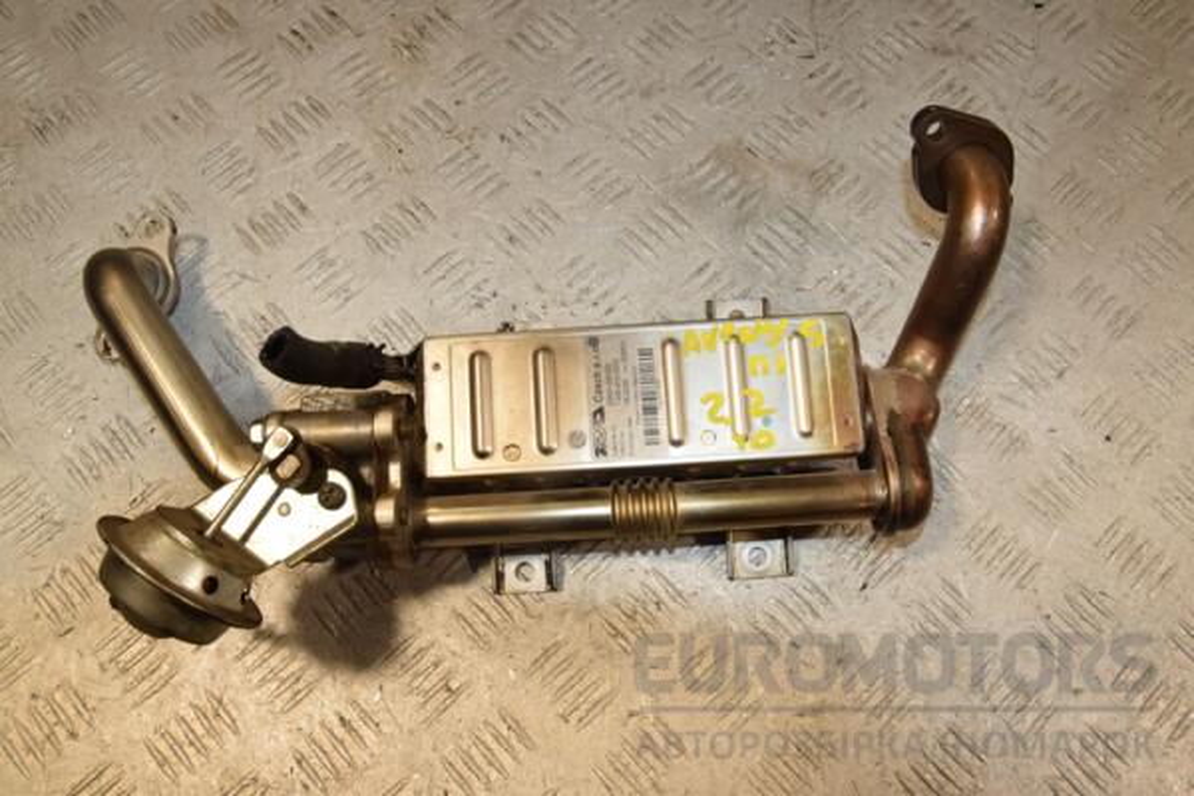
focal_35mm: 32
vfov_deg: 41.7
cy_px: 398
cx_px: 597
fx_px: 1045
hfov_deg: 59.5
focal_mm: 21
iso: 800
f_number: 13
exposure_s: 1/200
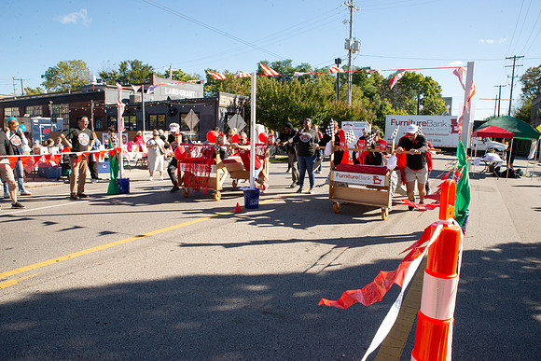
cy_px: 180
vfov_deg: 53.2
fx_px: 361
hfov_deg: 73.7
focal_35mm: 24
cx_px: 270
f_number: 18
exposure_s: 1/125
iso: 800
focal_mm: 24
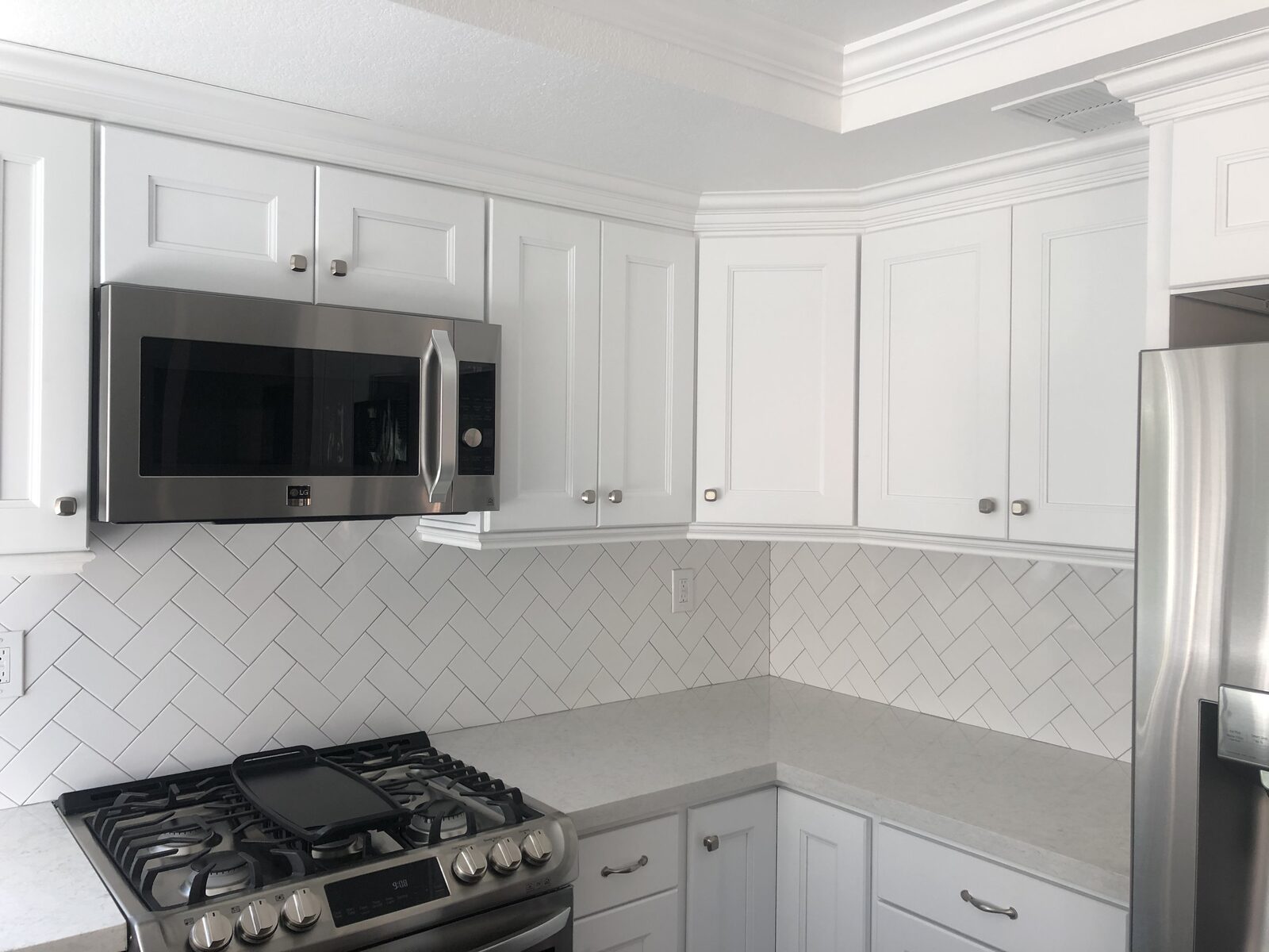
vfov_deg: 49.7
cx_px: 634
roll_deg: +0.1
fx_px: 1026
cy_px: 476
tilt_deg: -0.8
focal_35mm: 28
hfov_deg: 63.4
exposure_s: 1/40
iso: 25
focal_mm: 4
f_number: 1.8
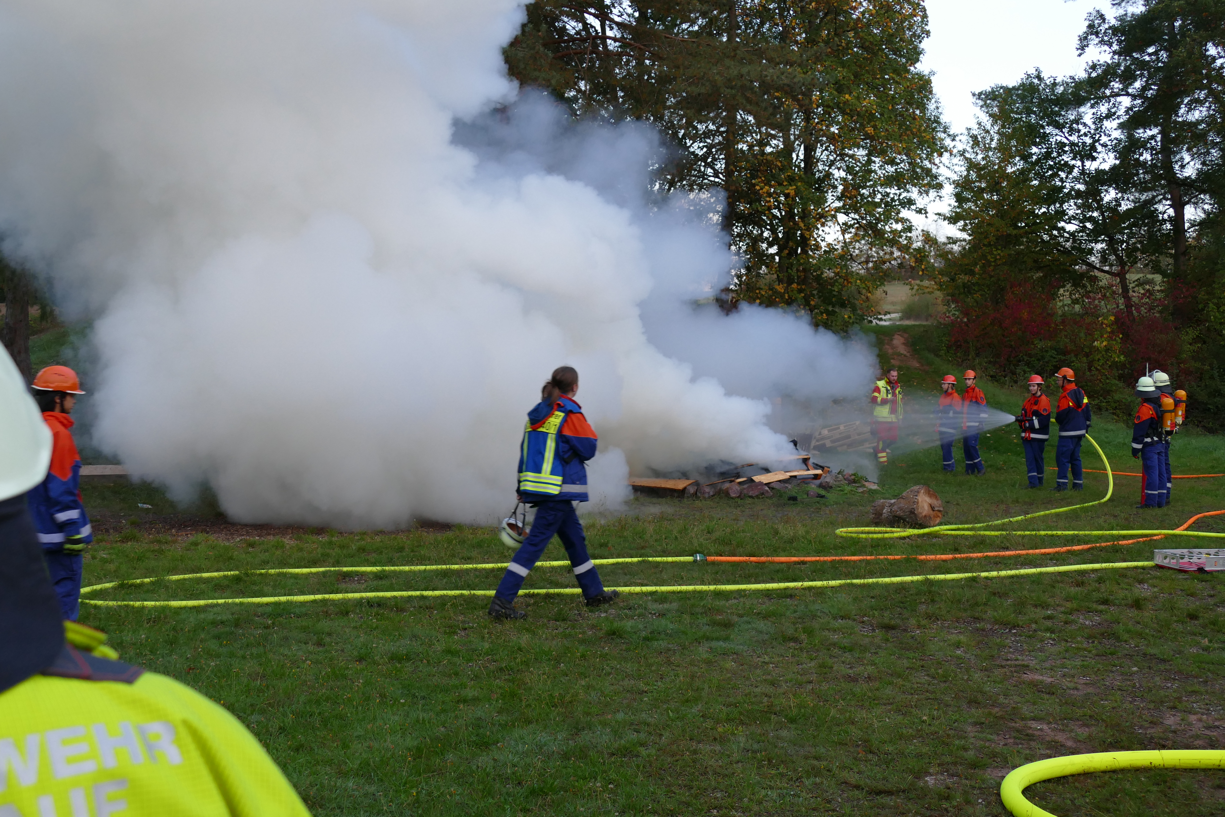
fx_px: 1395
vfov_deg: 32.6
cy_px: 408
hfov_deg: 47.4
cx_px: 612
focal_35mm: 41
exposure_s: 1/80
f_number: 3.2
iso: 320
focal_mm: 15.02
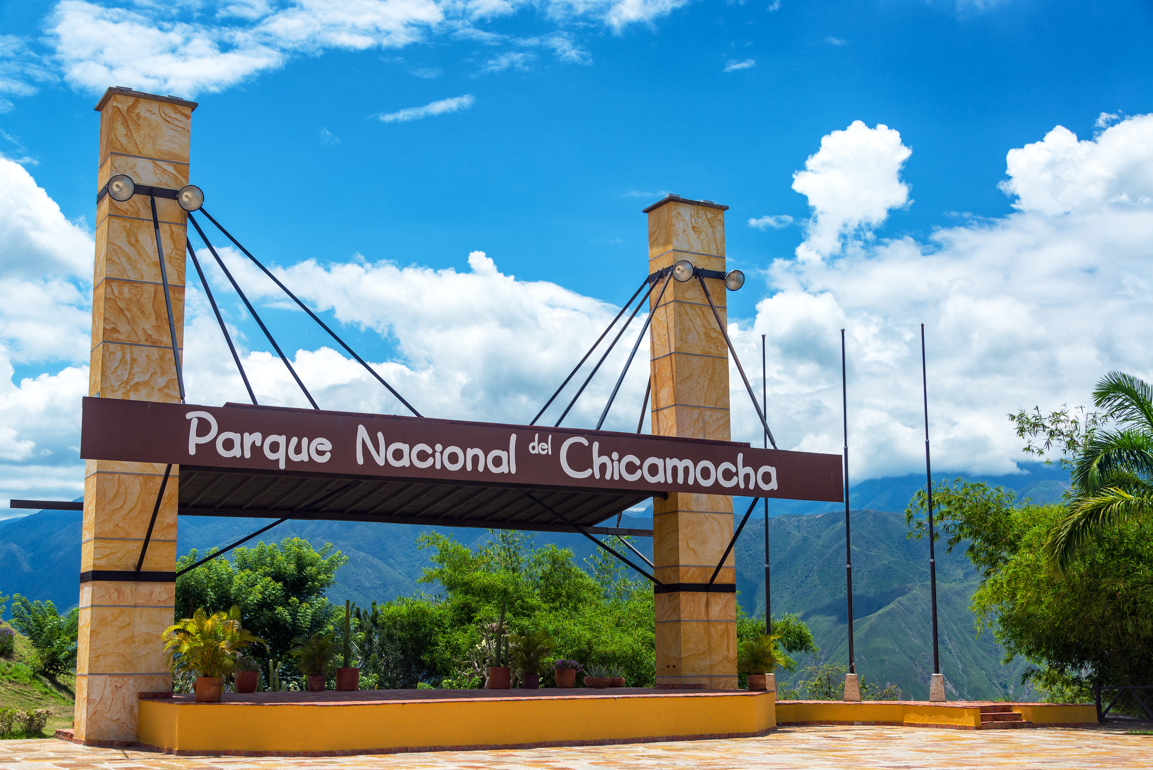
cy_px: 385
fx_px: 1442
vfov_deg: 29.9
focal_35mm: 45
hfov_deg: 43.6
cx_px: 576
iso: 200
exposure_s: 1/250
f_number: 8
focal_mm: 45
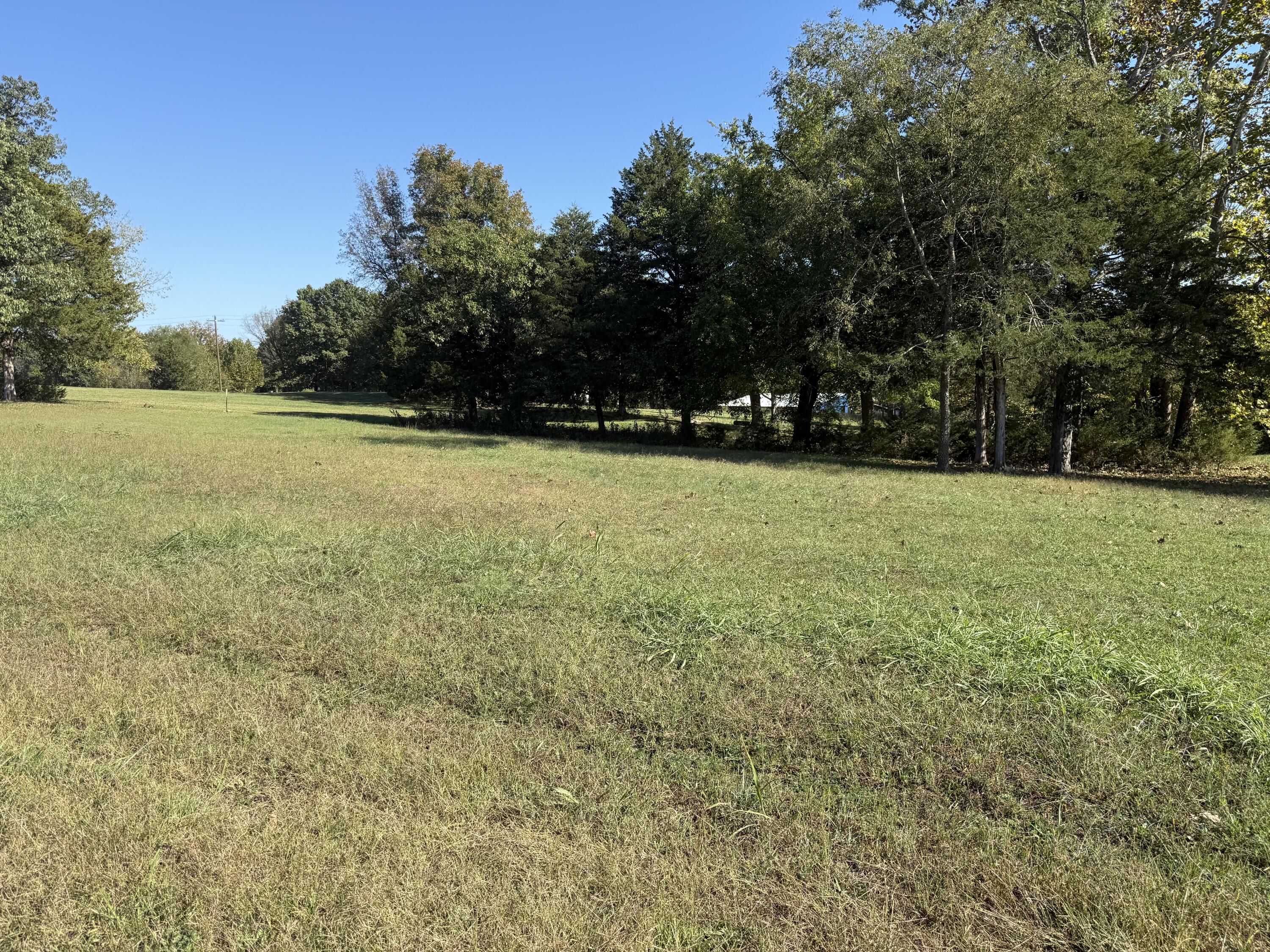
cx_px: 635
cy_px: 476
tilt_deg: -6.6
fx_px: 881
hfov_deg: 71.6
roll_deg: +0.4
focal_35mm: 24
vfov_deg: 56.8
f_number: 1.78
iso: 80
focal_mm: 6.76
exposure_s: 1/2370
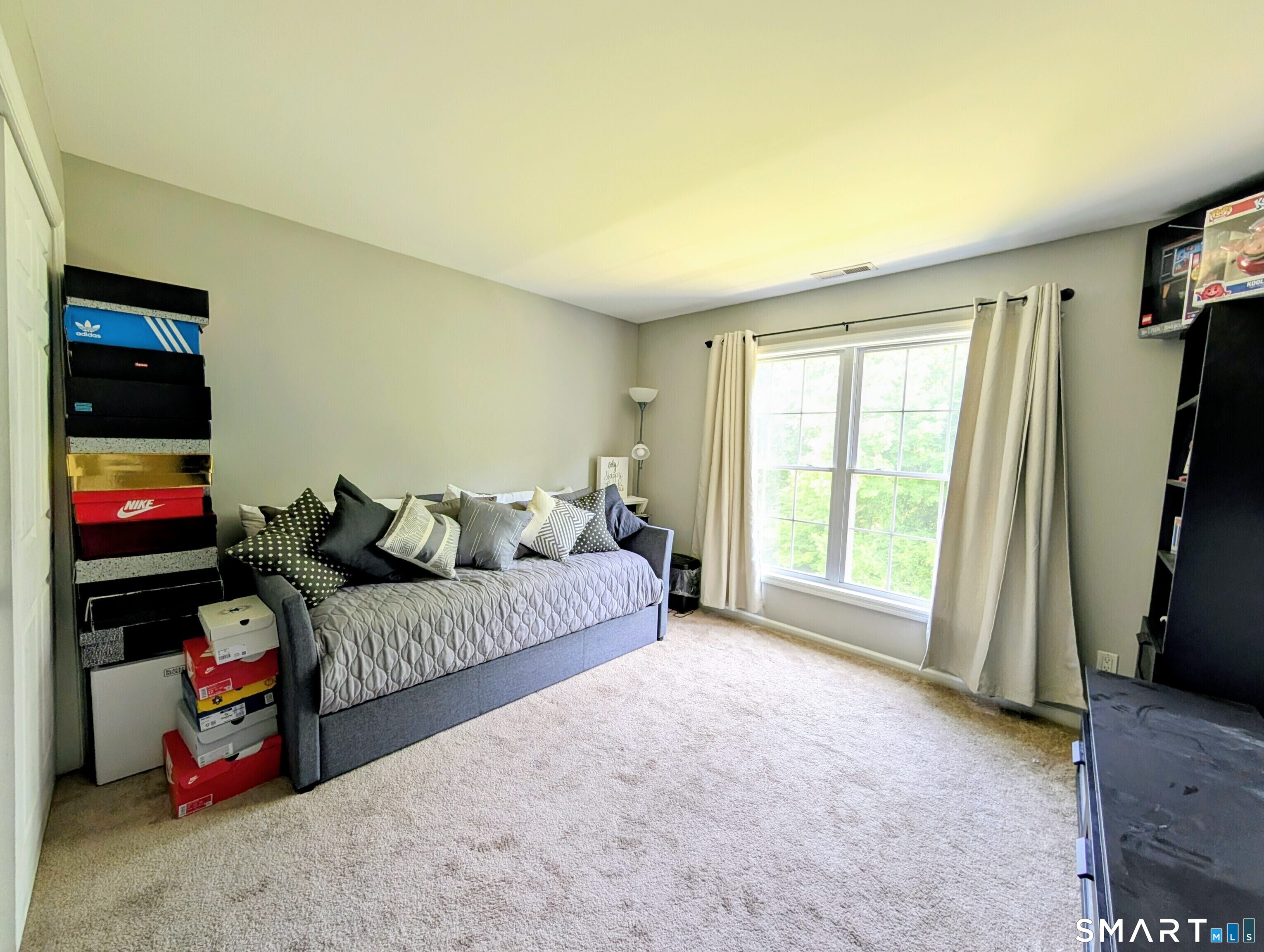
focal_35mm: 12
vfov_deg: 94.6
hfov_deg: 110.5
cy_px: 476
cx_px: 632
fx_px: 439
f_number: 1.7
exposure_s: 1/60
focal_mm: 2.02
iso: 230
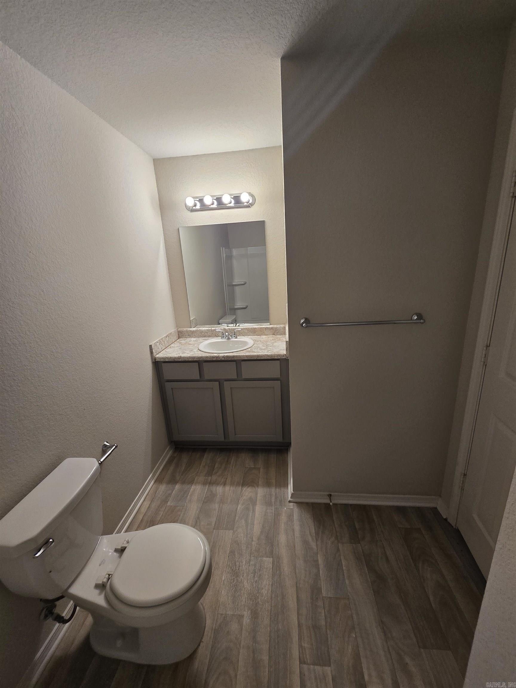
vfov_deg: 106.2
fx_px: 258
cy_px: 344
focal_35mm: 13
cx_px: 258
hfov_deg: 89.9
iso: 100
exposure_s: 1/60
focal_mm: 2.2
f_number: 2.2
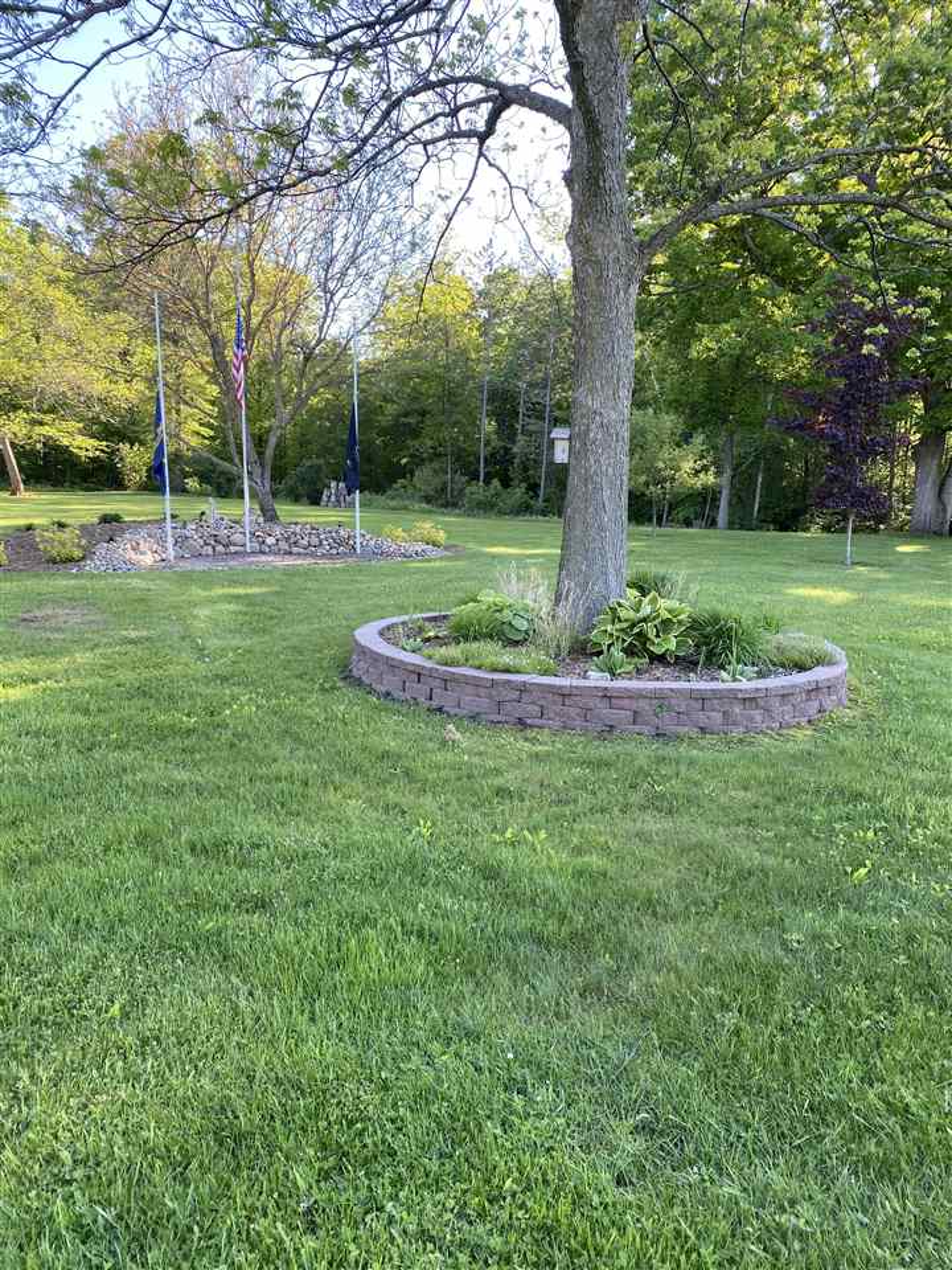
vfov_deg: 67.3
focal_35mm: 26
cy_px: 635
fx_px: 953
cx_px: 476
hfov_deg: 53.1
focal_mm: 4.25
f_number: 1.8
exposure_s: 1/165
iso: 32
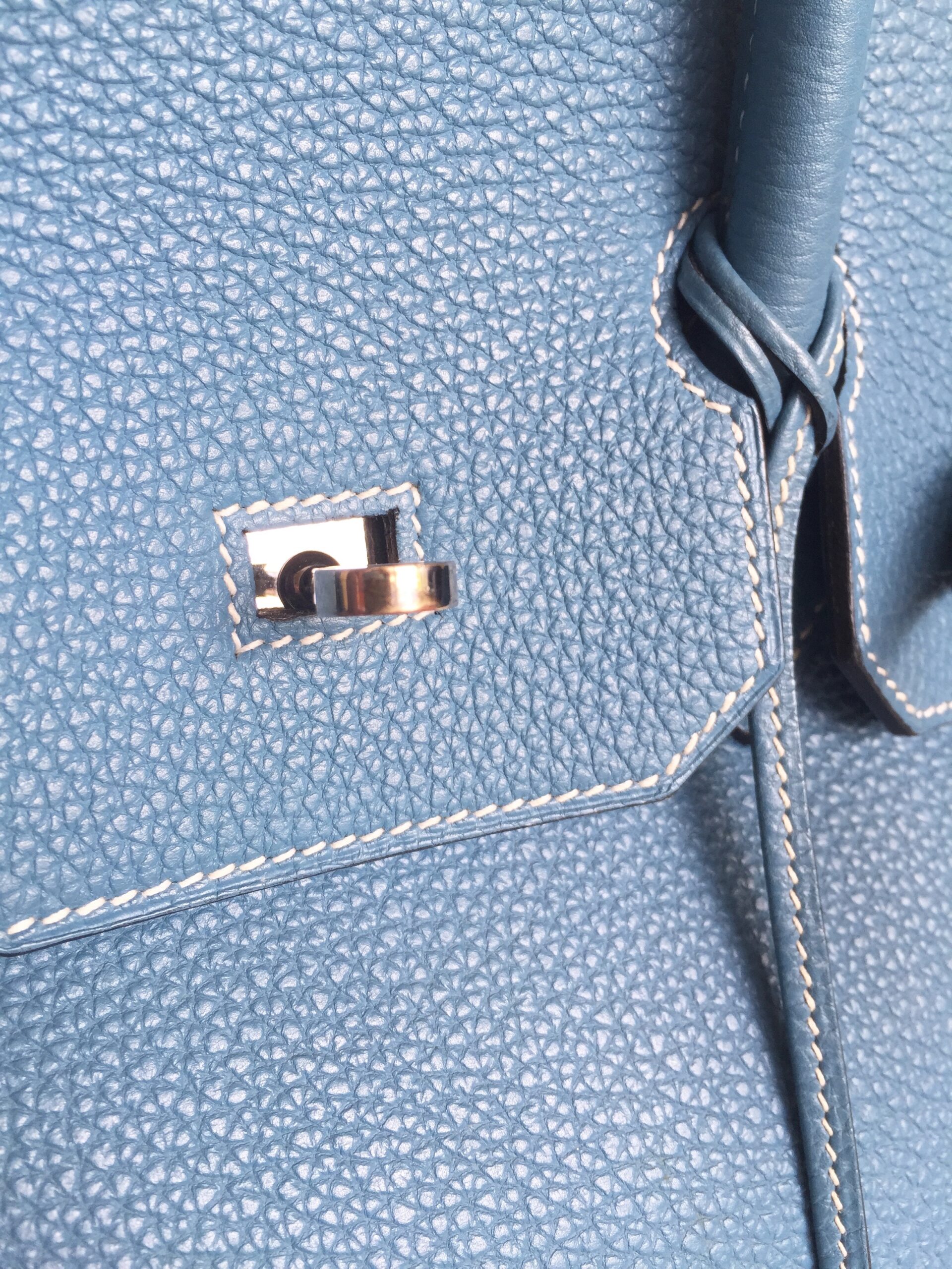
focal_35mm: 29
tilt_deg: -28.2
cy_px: 634
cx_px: 476
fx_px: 1063
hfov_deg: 48.2
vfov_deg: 61.7
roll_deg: -4.8
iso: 32
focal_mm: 4.15
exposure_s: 1/203
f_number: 2.2
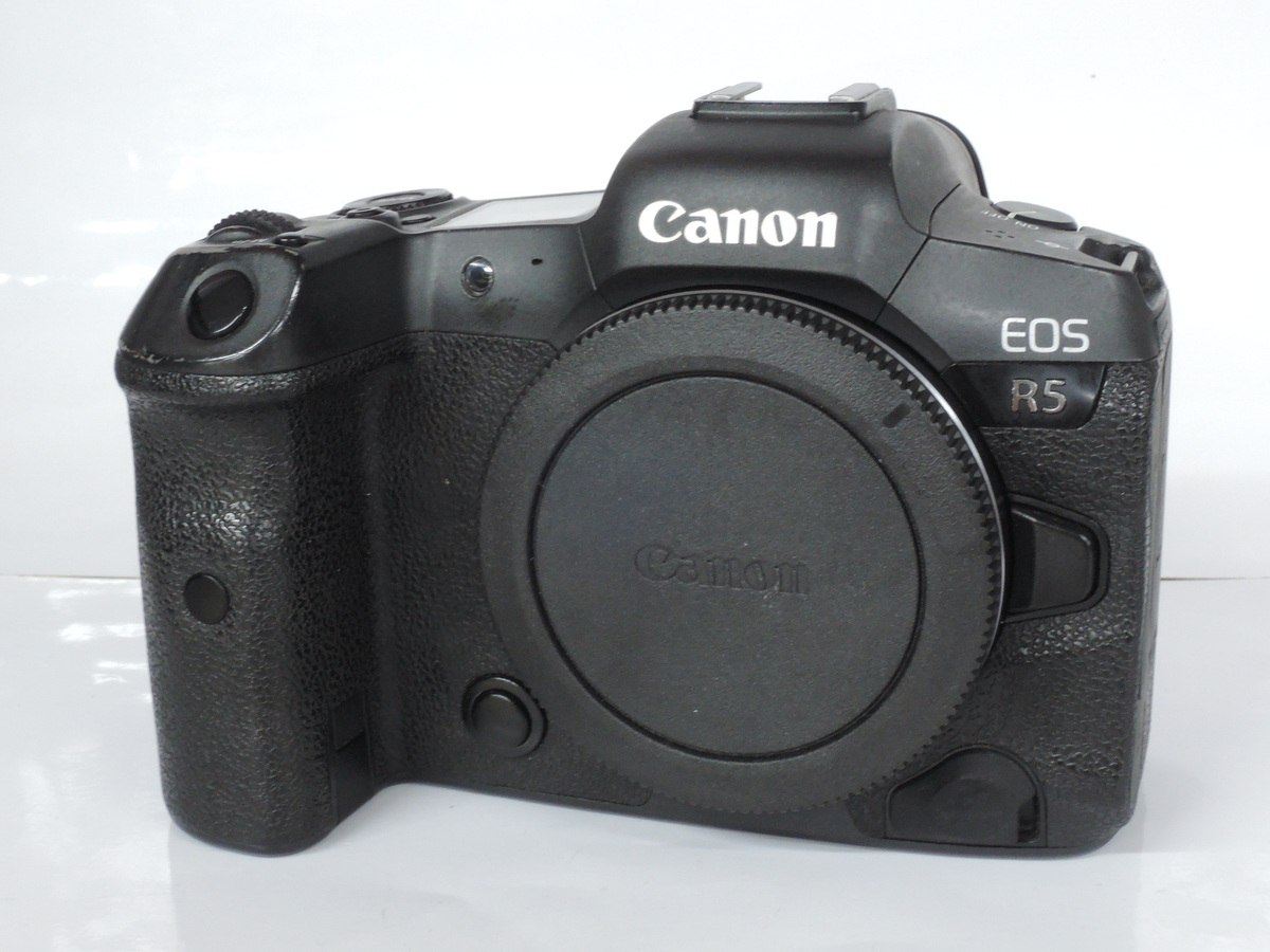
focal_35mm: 55
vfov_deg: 26.6
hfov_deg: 34.9
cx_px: 635
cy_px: 476
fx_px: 2018
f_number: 8
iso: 800
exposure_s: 1/15
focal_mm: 11.8
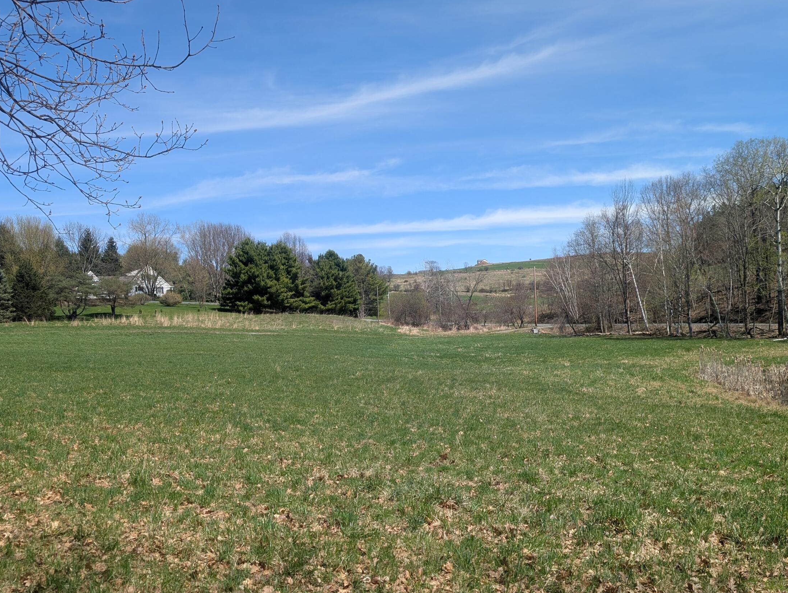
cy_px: 364
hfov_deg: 55.1
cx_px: 454
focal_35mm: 33
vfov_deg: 42.8
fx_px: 752
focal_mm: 6.9
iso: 21
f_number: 1.68
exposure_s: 1/1073
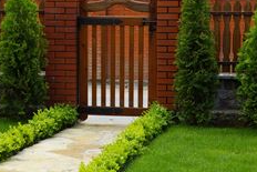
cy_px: 126
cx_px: 91
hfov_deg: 15.6
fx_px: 936
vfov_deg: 10.5
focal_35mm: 131
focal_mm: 45
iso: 100
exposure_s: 1/60
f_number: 11
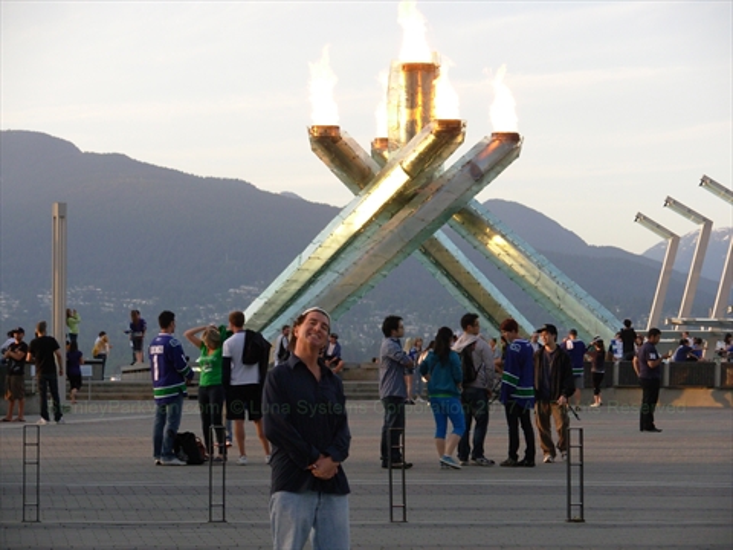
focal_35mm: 112
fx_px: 2372
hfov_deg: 17.6
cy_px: 275
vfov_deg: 13.2
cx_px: 366
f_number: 4.2
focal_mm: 18.6
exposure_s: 1/102
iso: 69
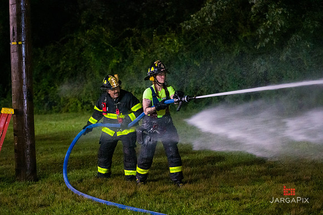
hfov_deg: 22.6
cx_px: 162
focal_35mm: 90
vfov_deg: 15.2
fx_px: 807
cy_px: 108
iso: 12800
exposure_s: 1/200
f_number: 3.2
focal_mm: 90
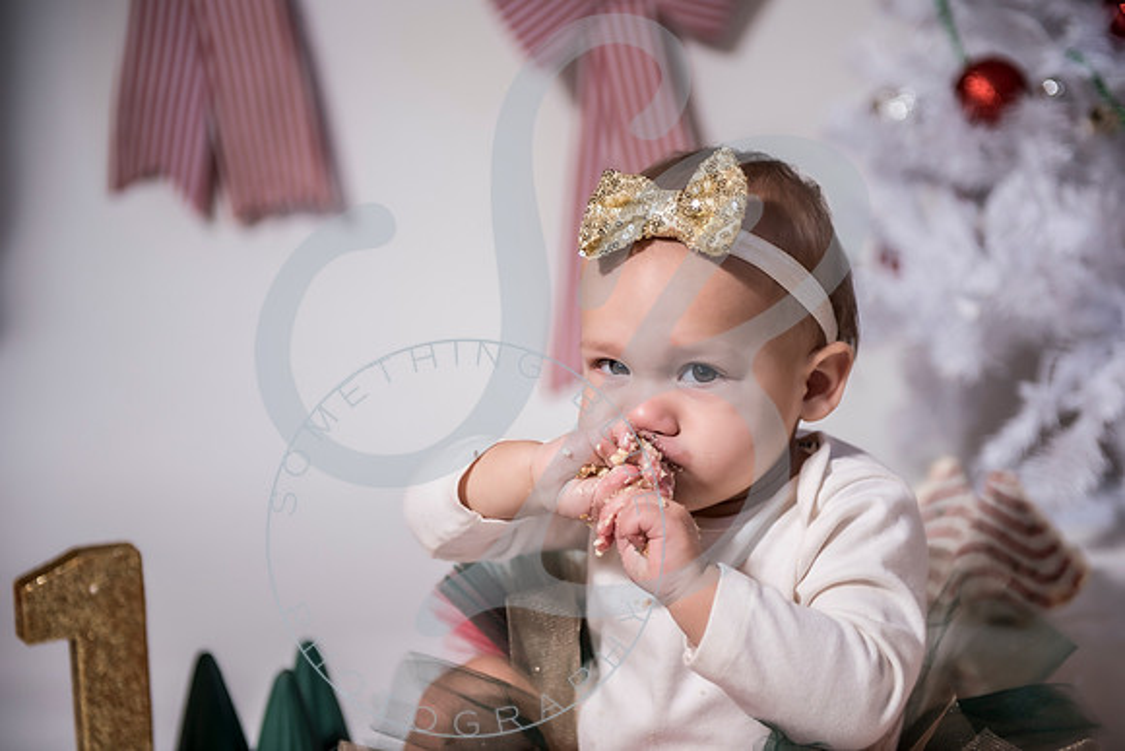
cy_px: 376
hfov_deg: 28.8
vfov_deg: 19.5
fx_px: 2188
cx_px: 562
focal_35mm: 70
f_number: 2.8
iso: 100
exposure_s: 1/125
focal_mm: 70
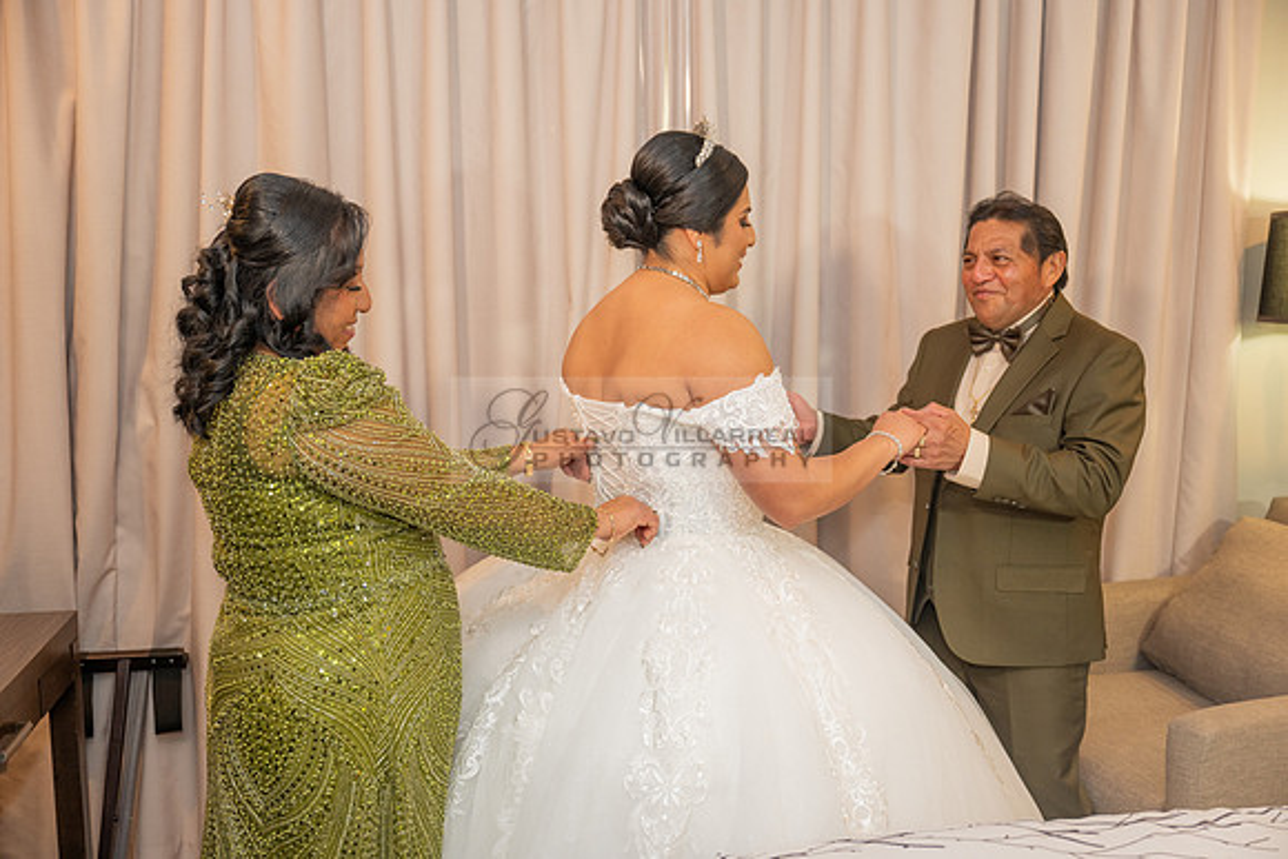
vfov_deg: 36.9
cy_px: 430
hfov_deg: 53.1
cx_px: 644
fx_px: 1288
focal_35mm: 36
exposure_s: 1/160
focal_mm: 36
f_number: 2.8
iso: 800
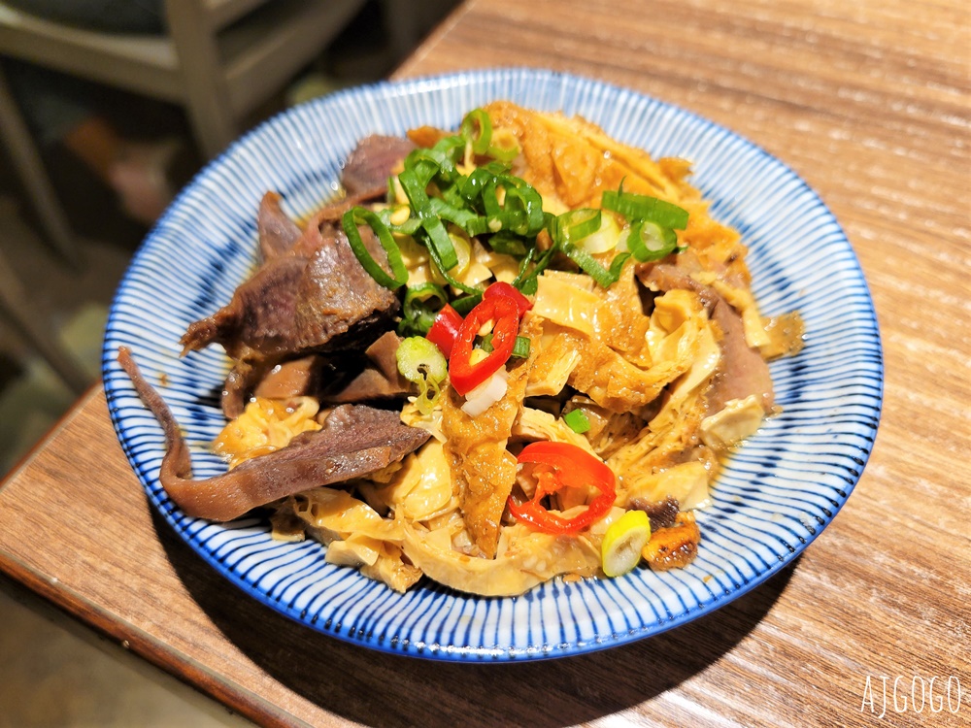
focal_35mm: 26
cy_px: 364
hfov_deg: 67.3
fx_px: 729
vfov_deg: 53.1
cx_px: 486
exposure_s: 1/120
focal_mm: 5.4
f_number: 1.8
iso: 250
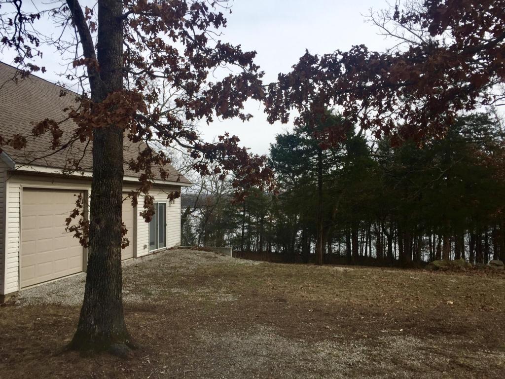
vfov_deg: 48.2
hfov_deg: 61.7
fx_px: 423
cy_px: 190
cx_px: 252
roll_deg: -0.4
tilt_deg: +3.2
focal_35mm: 29
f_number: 2.2
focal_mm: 4.15
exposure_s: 1/1412
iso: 32
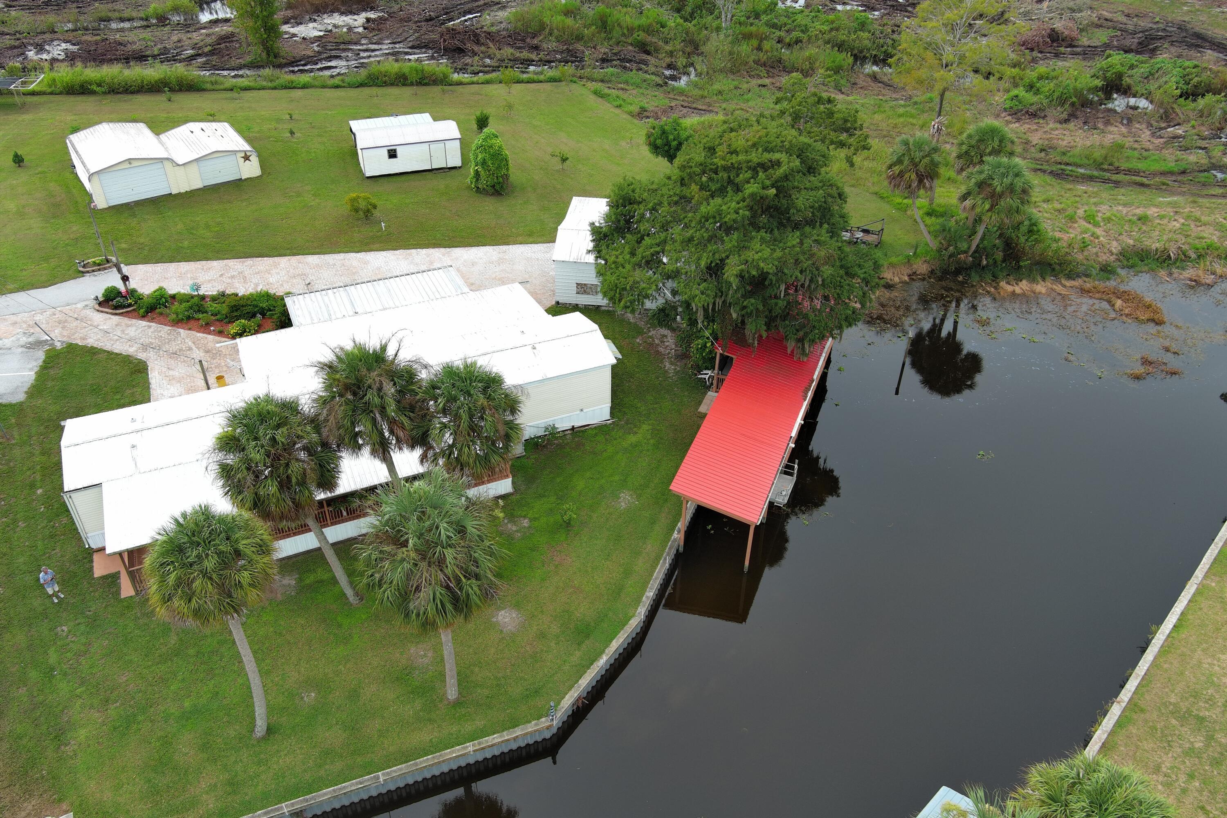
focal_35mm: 29
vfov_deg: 45.0
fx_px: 988
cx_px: 614
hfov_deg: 63.7
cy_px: 409
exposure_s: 1/392
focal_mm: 10.57
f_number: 2.8
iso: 100
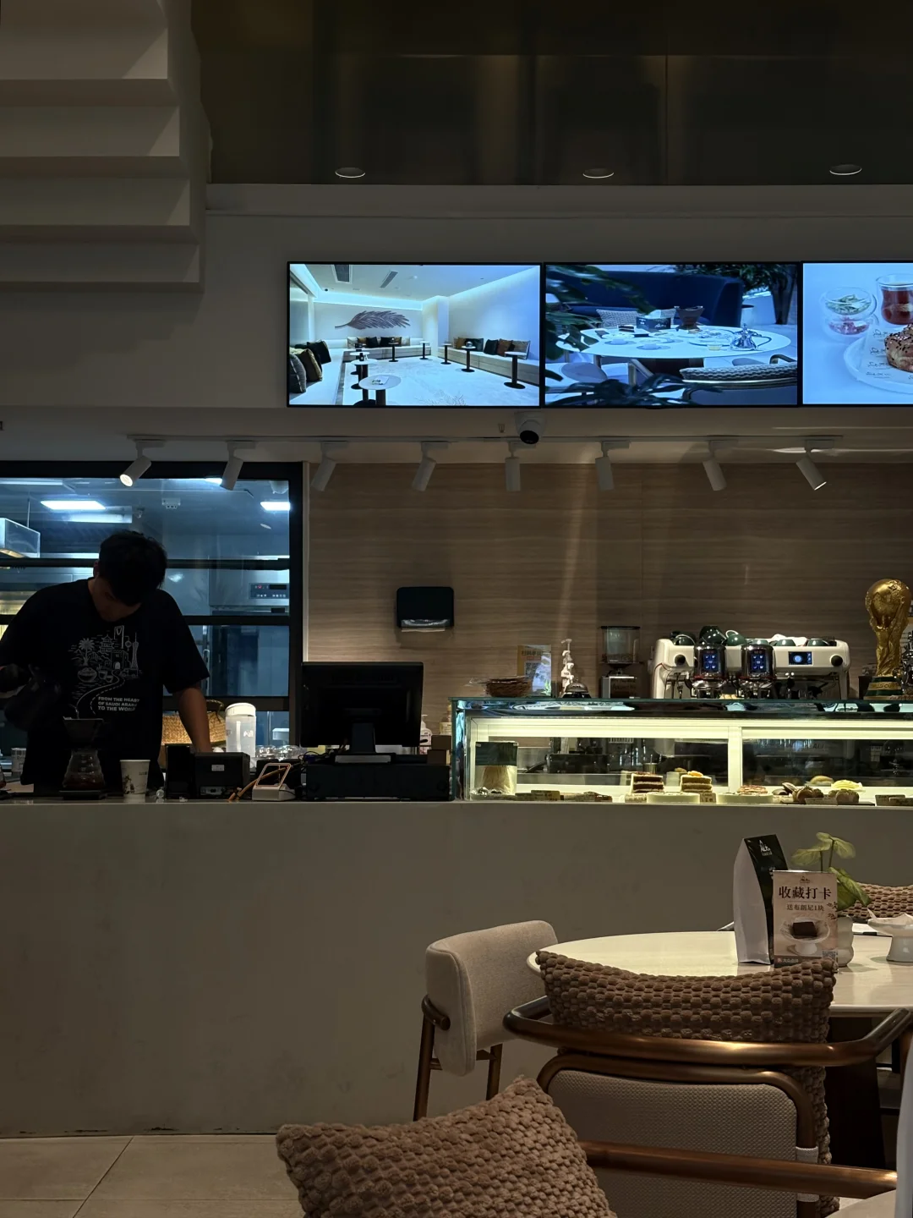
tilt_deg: +3.6
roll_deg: +1.1
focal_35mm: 52
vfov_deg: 36.8
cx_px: 456
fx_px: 1829
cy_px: 609
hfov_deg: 28.0
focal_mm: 5.96
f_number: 1.6
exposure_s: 1/100
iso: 100
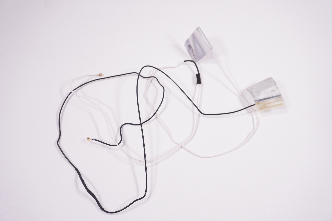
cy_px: 110
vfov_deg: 38.3
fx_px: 318
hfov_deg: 55.1
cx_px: 166
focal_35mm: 34
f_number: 5.6
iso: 400
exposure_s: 1/250
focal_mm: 23
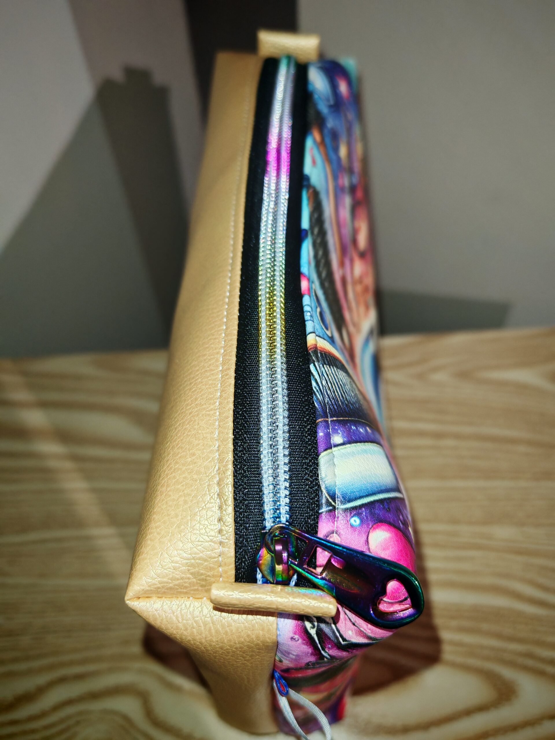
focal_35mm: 27
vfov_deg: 65.3
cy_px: 370
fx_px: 577
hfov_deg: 51.4
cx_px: 278
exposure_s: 1/59
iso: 400
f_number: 1.9
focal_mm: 6.67
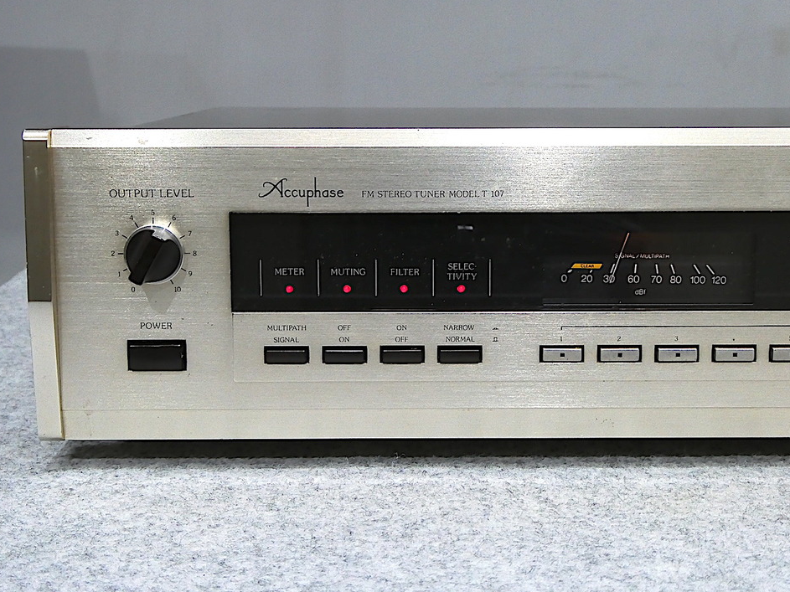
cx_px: 391
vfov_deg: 26.6
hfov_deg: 34.9
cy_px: 296
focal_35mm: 55
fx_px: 1255
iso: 1000
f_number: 5.1
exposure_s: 1/80
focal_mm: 9.6
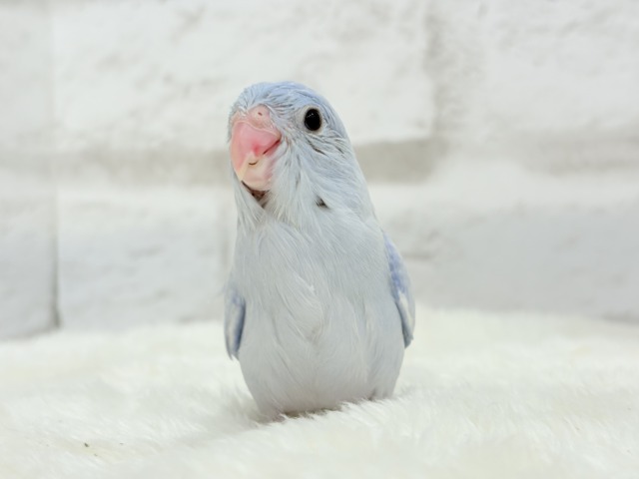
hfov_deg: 36.8
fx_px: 960
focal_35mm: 52
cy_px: 240
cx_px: 320
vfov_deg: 28.0
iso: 50
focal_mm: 5.96
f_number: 1.6
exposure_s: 1/100
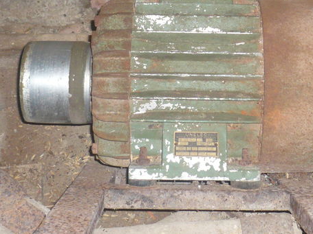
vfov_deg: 18.8
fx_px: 696
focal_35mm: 77
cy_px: 16
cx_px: 189
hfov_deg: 25.3
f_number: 2.8
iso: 200
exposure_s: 1/30
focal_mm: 5.8
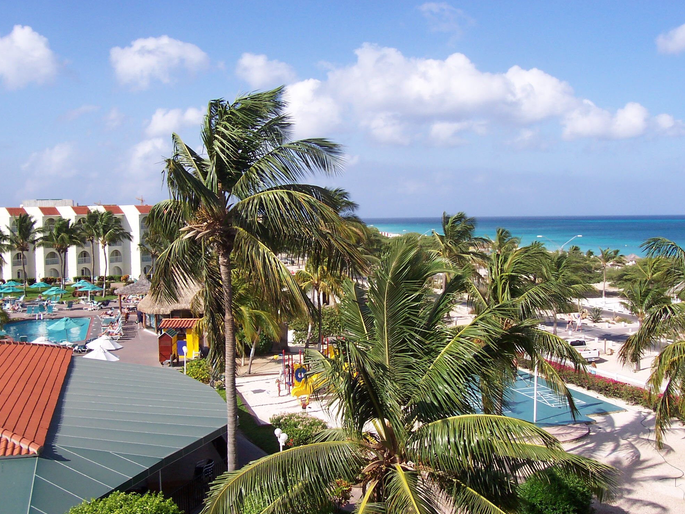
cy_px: 263
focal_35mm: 38
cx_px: 347
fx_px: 752
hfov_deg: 49.0
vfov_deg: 37.7
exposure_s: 1/500
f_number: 5.6
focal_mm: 5.6
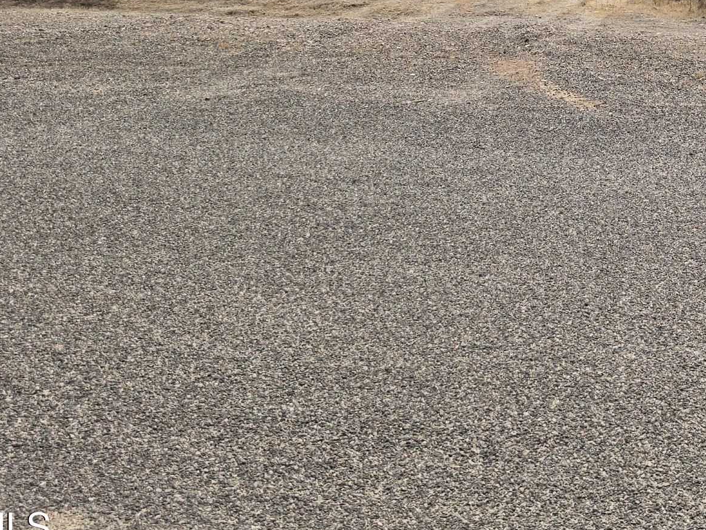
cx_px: 728
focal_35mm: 59
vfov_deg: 23.0
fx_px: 1203
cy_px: -91
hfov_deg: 30.1
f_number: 1.4
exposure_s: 1/7939
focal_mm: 6.5
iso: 40
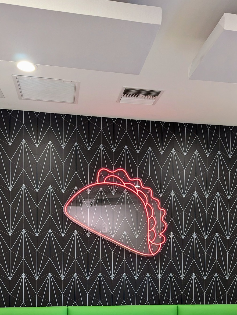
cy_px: 256
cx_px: 129
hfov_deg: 35.2
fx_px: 373
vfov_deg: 43.4
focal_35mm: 41
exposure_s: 1/24.2
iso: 89
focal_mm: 6.81
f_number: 1.85
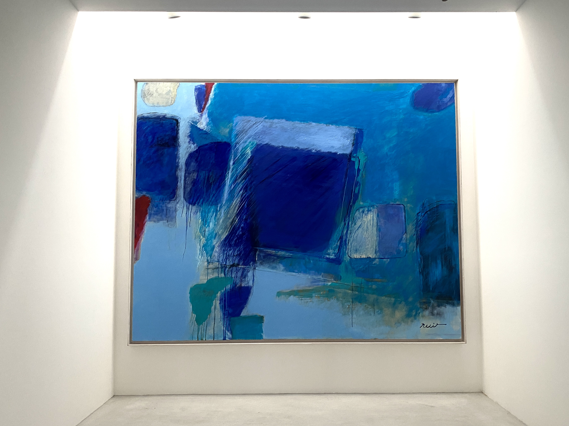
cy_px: 220
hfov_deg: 61.6
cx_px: 298
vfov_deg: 48.2
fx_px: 477
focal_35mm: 29
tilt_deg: +3.8
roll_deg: -0.4
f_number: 1.8
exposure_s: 1/83
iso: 125
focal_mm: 4.25
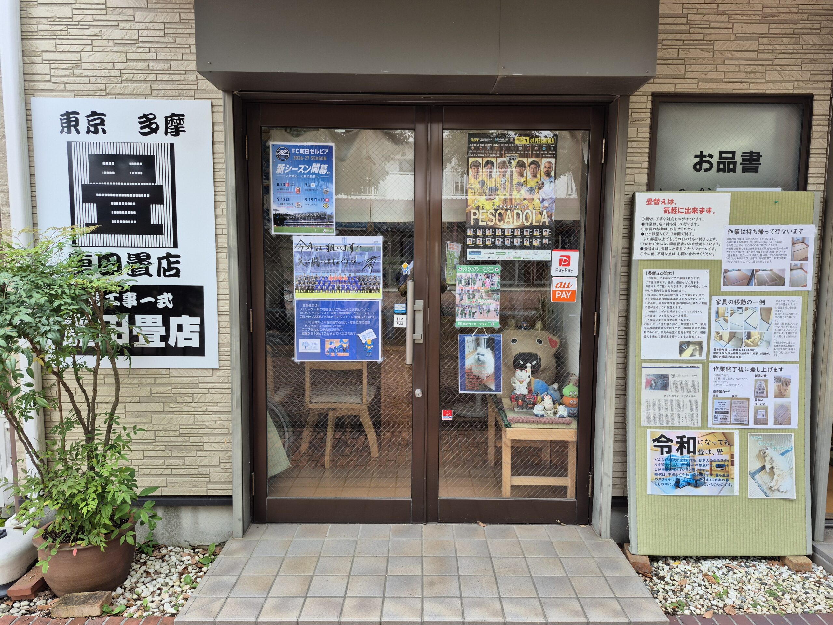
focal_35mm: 23
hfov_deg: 73.9
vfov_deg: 58.9
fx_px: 553
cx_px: 416
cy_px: 312
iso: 25
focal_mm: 5.4
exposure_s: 1/206
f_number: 1.8
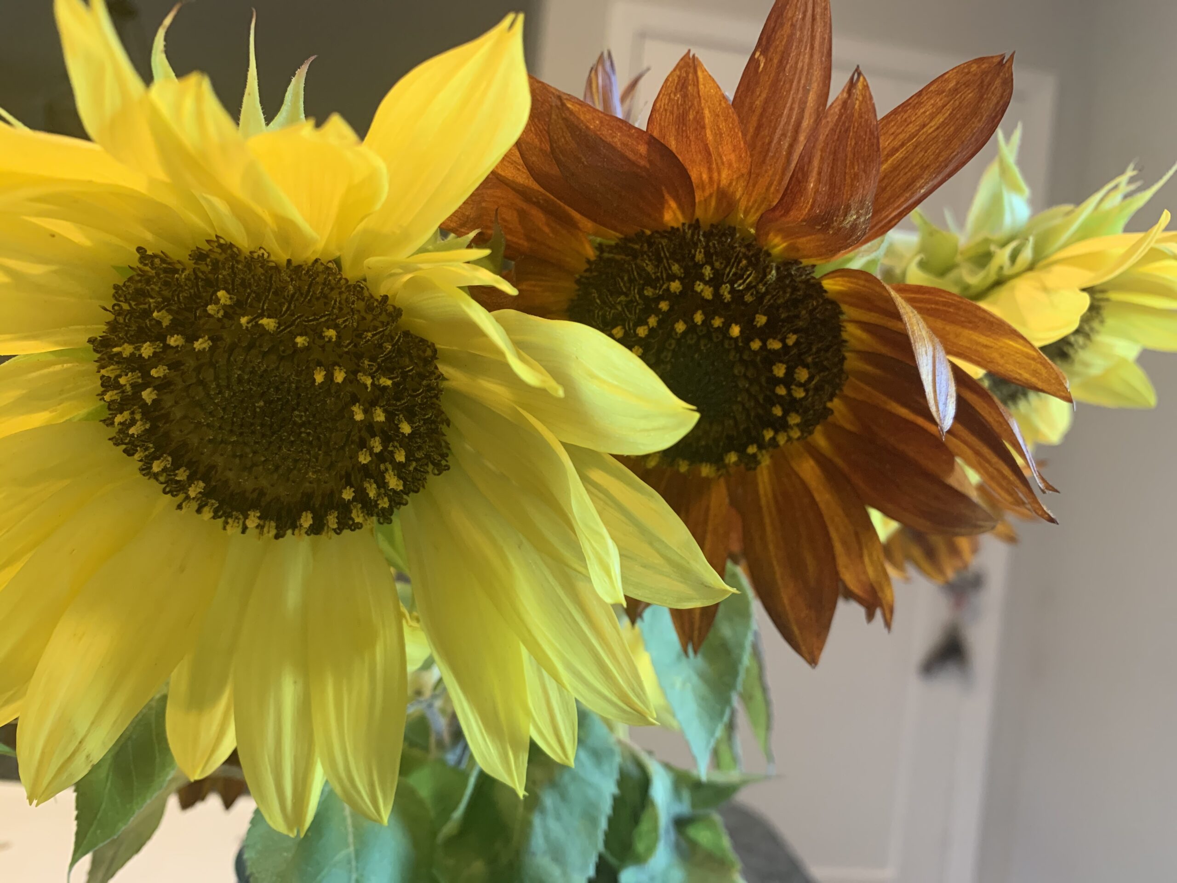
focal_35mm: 26
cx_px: 588
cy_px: 442
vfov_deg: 53.1
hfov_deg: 67.3
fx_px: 884
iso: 320
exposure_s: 1/60
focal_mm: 4.25
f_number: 1.8
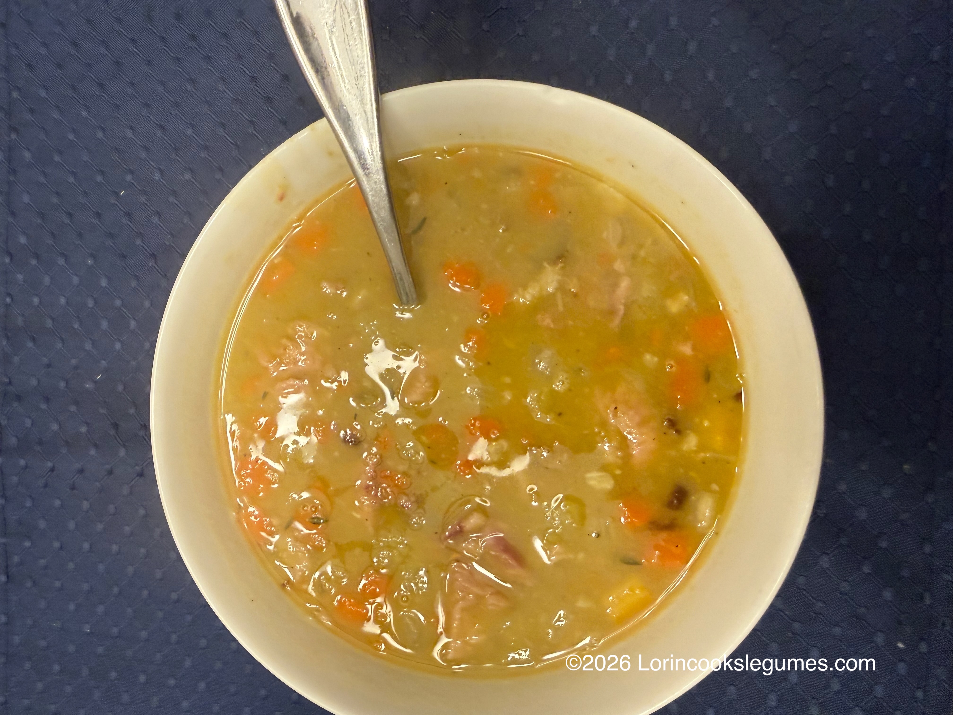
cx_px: 476
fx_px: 661
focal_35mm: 24
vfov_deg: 56.8
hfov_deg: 71.6
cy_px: 358
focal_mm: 2.22
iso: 250
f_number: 2.2
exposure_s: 1/60
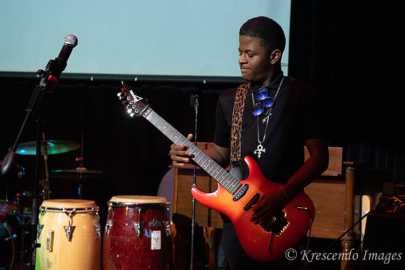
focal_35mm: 78
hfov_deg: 25.8
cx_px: 241
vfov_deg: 17.4
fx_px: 882
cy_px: 139
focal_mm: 66
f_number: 5.6
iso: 3200
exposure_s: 1/125
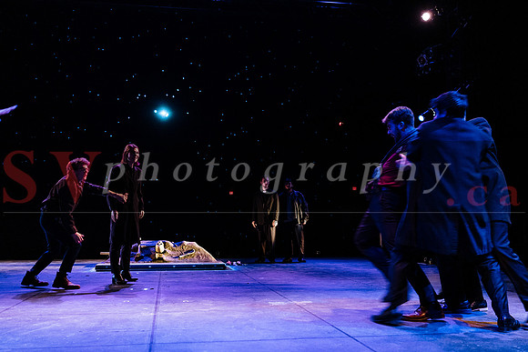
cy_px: 173
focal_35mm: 37
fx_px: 544
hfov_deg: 51.8
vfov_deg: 35.9
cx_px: 253
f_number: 2.8
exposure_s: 1/60
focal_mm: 35
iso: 1600
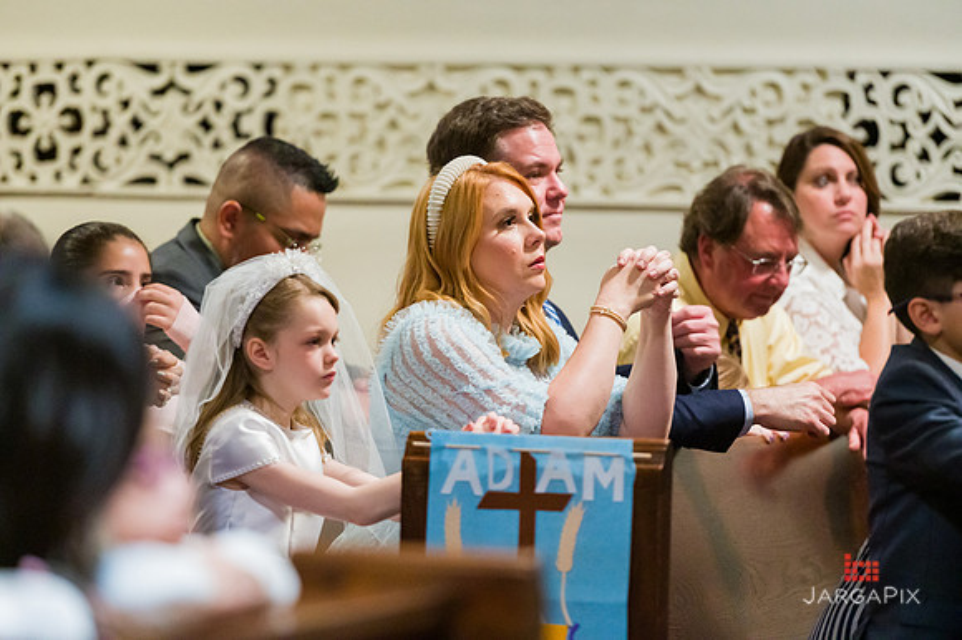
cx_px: 481
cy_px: 320
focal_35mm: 200
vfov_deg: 6.9
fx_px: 5341
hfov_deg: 10.3
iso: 6400
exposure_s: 1/250
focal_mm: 200
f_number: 3.2
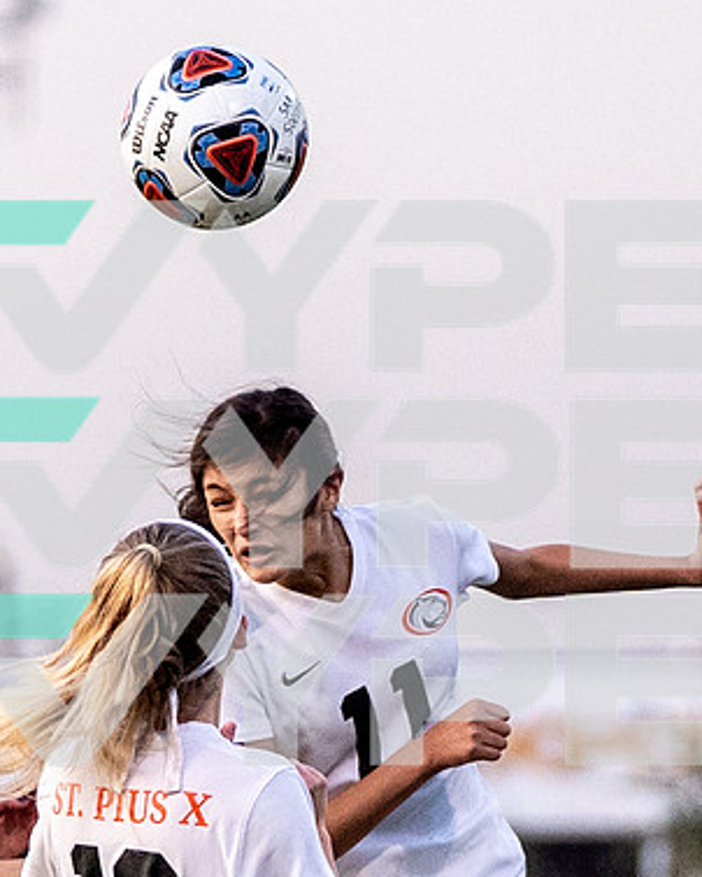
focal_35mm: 674
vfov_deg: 2.9
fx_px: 17490
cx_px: 95
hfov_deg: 2.3
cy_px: 726
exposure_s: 1/1600
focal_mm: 128
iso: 1250
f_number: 2.8
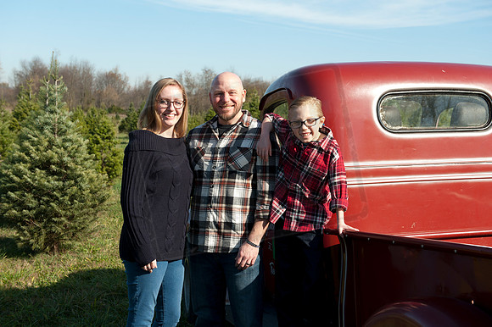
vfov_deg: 26.0
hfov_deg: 38.2
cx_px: 246
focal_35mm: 52
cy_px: 164
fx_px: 710
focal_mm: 52
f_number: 7.1
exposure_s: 1/320
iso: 100
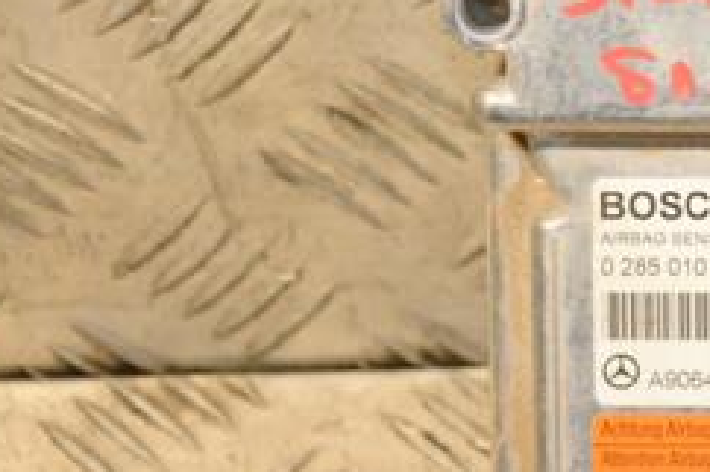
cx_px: 839
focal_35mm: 216
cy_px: 276
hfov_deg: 9.4
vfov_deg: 6.4
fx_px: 4257
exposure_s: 1/200
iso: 800
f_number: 5.3
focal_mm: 58
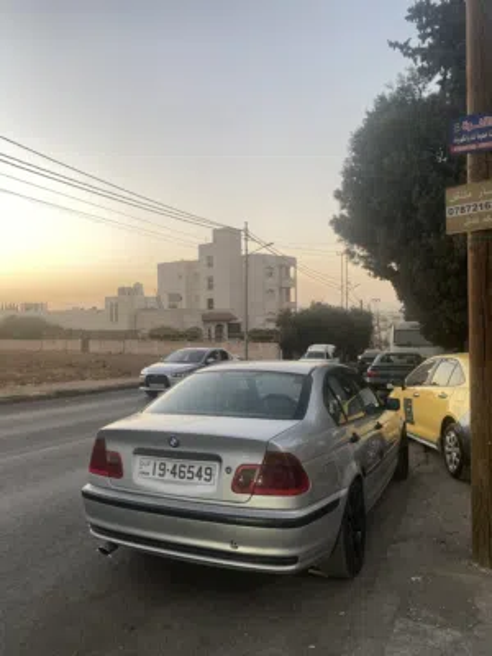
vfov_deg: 67.3
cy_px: 328
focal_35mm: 26
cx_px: 246
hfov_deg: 53.1
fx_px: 493
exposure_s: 1/100
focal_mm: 4.25
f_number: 1.8
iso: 32
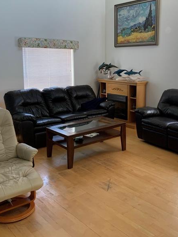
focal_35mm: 38
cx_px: 105
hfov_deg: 37.6
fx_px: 260
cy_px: 95
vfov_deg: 48.7
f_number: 1.8
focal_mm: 3
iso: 100
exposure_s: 1/60
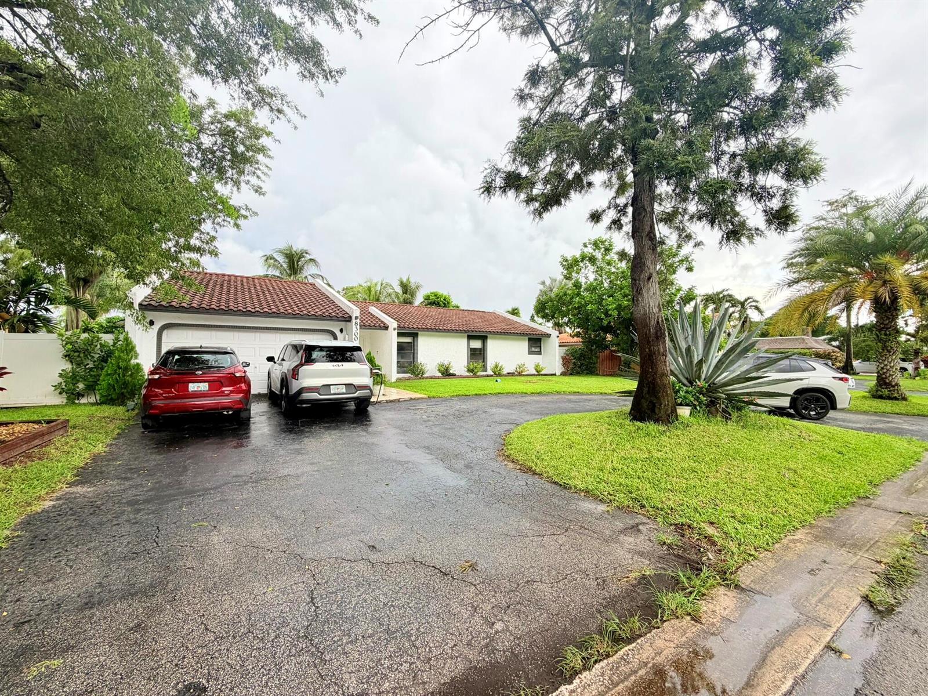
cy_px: 348
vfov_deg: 85.7
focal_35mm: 14
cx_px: 464
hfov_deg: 102.1
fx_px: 375
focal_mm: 2.22
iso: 50
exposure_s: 1/361
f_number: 2.2
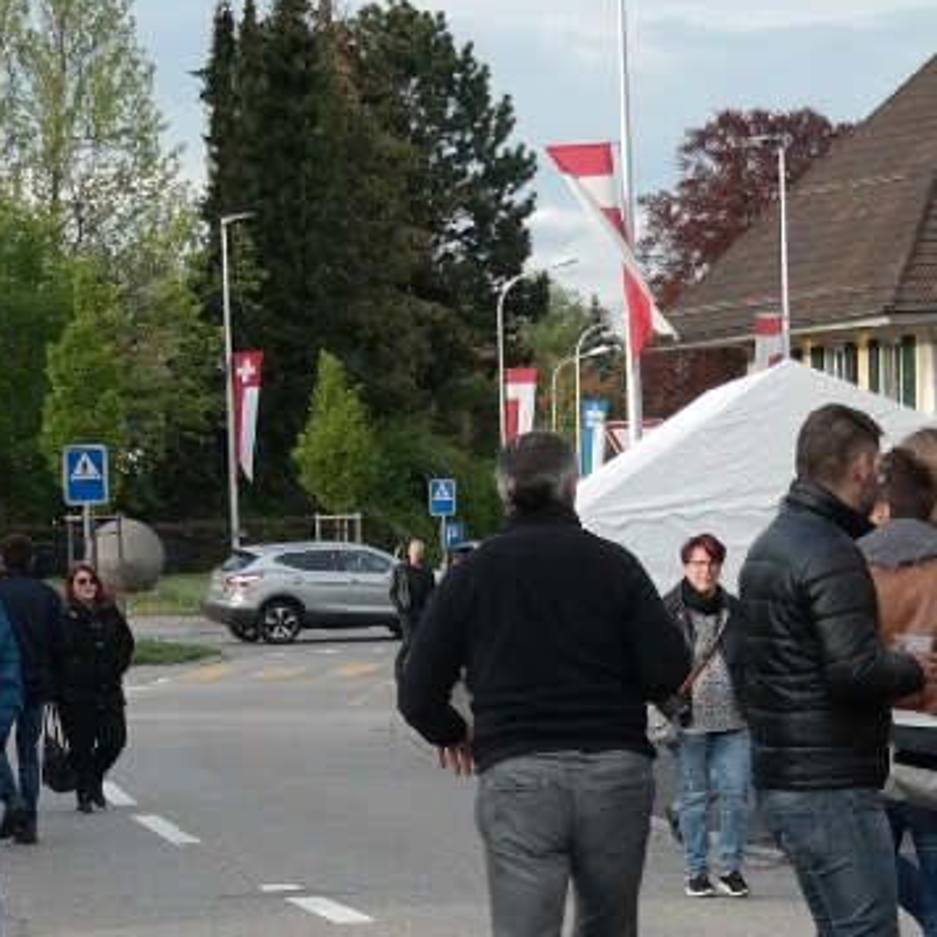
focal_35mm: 191
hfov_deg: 9.1
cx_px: 179
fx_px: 5849
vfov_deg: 9.1
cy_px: 803
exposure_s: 1/125
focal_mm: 33
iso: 100
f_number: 5
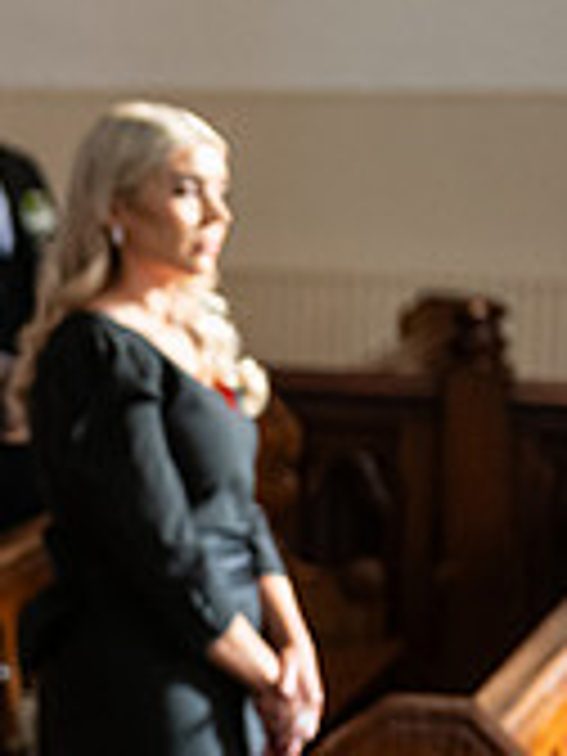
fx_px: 3997
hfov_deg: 7.9
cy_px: 511
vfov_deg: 10.8
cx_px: -423
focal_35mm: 183
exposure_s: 1/160
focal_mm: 55
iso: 1000
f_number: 3.5
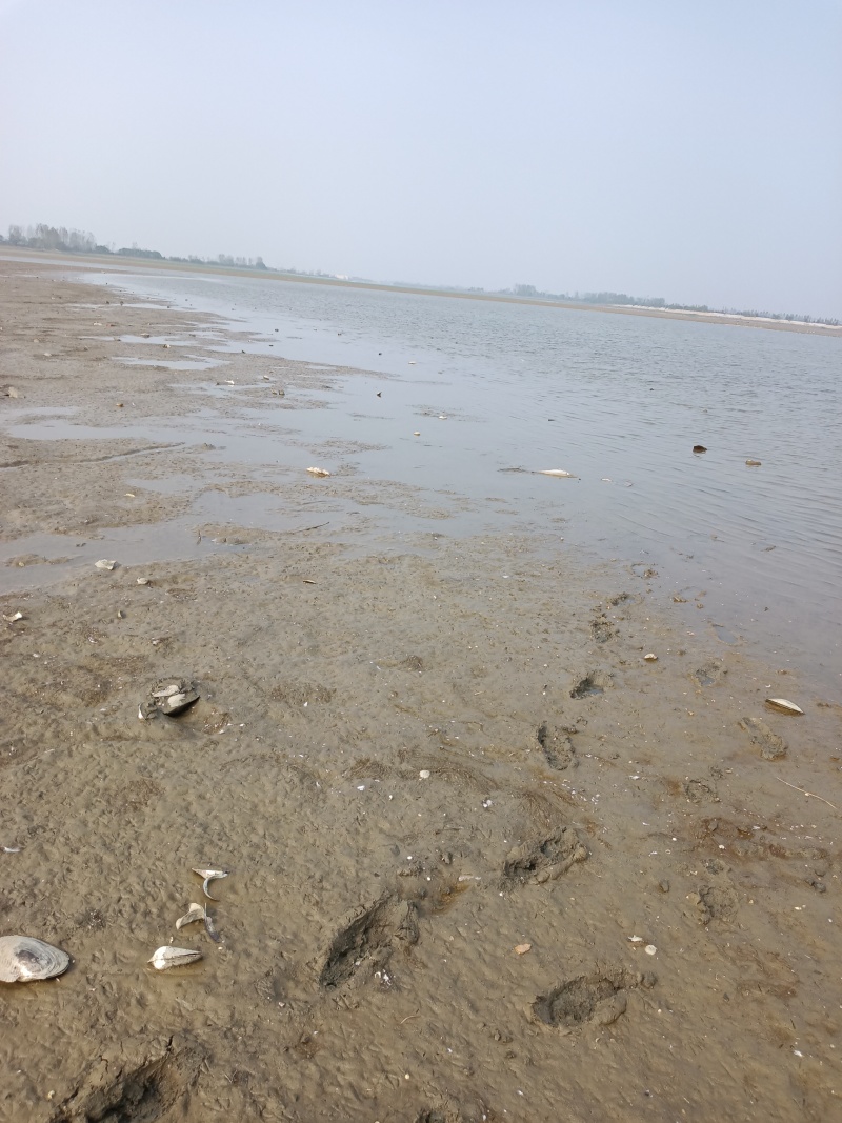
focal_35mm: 27
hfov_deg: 51.3
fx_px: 876
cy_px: 562
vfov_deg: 65.3
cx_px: 421
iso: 100
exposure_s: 1/667
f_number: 1.8
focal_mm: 3.61
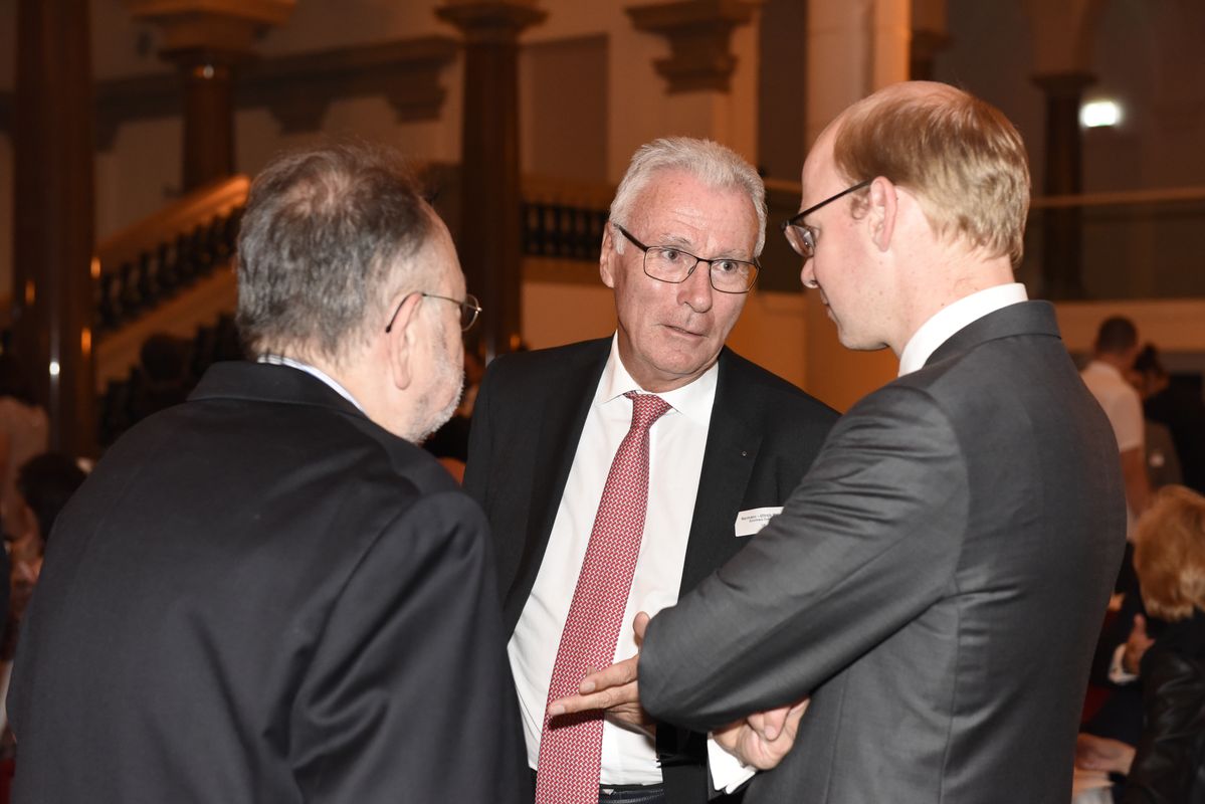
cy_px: 402
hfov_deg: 32.4
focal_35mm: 62
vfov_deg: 21.9
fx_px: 2076
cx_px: 602
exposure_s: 1/125
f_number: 4
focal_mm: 62
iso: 3200
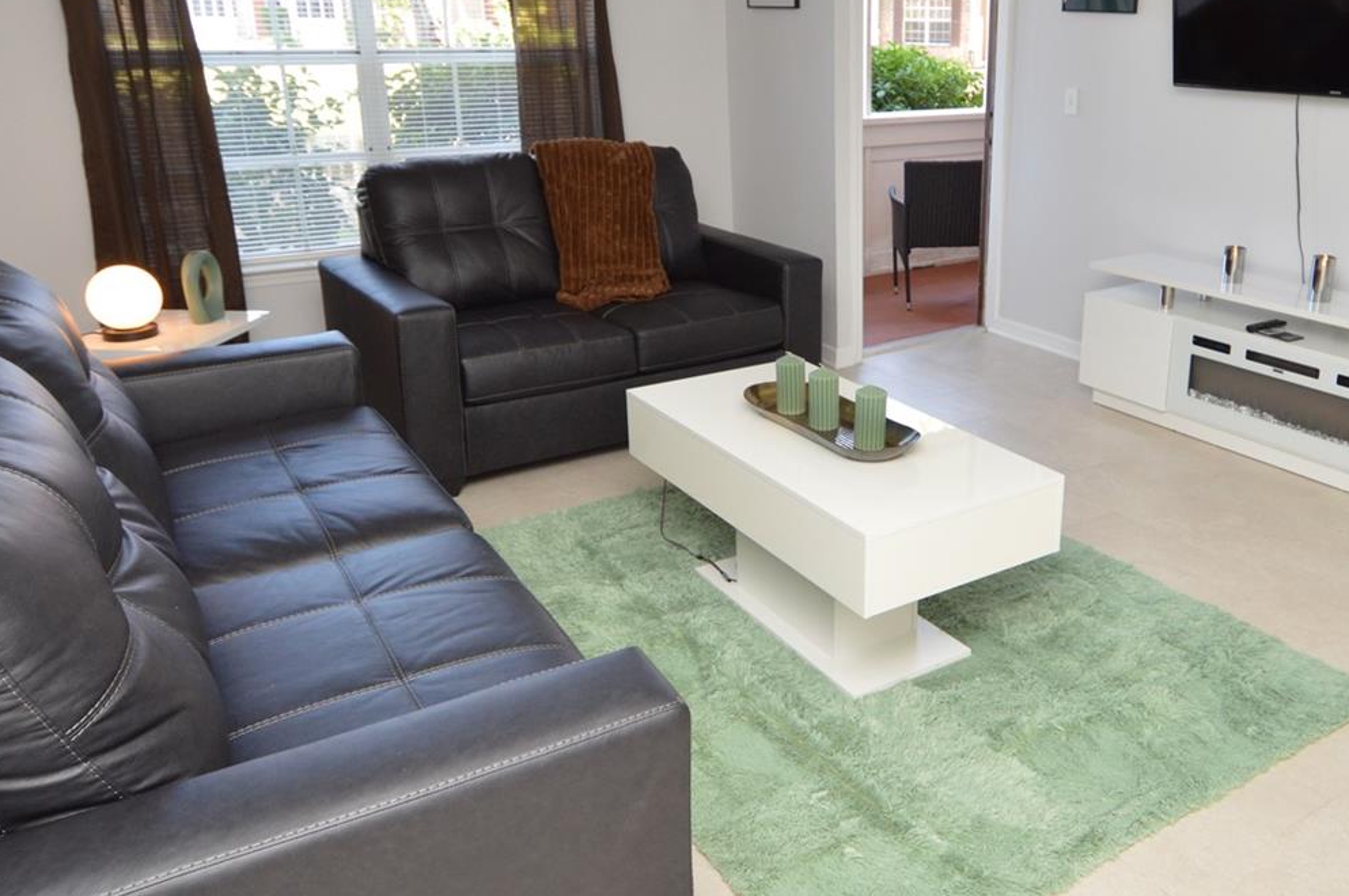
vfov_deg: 44.7
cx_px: 841
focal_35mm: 29
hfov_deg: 62.8
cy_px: 381
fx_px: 1086
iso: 400
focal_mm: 12
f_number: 4
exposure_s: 1/60
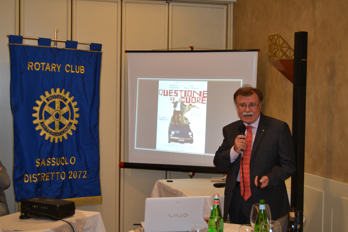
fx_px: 580
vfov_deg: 22.6
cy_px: 116
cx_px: 174
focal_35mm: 60
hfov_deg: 33.4
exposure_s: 1/60
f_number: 5
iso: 500
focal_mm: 40
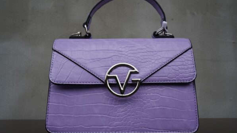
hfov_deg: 54.0
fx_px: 232
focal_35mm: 37
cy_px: 70
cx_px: 119
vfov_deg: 31.9
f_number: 8
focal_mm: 35
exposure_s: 1/250
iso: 320
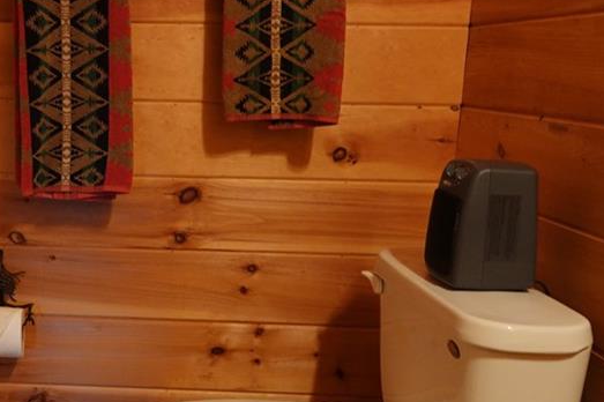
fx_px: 788
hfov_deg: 39.1
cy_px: 230
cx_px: 65
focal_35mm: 47
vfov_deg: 28.6
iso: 800
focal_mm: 8.8
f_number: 2.4
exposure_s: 1/15
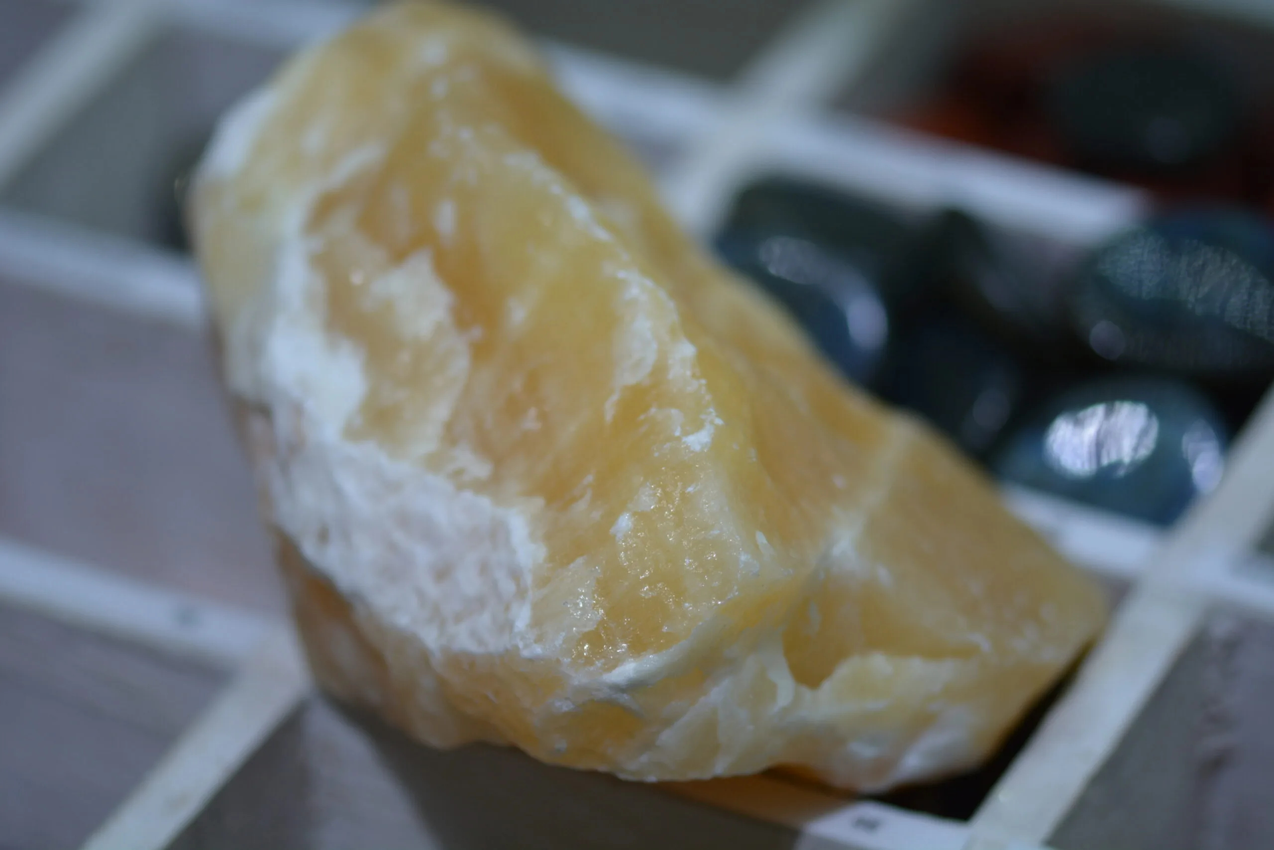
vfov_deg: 8.7
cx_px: 637
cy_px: 425
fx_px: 5575
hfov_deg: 13.0
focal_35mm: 158
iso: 250
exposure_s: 1/500
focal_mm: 105
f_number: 3.3
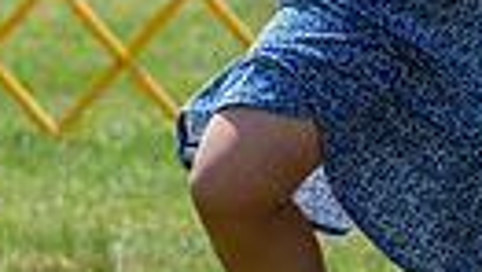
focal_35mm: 745
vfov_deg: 1.6
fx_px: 9531
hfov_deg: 2.9
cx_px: 676
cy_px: -35
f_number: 3.5
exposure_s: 1/1000
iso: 100
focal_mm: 125
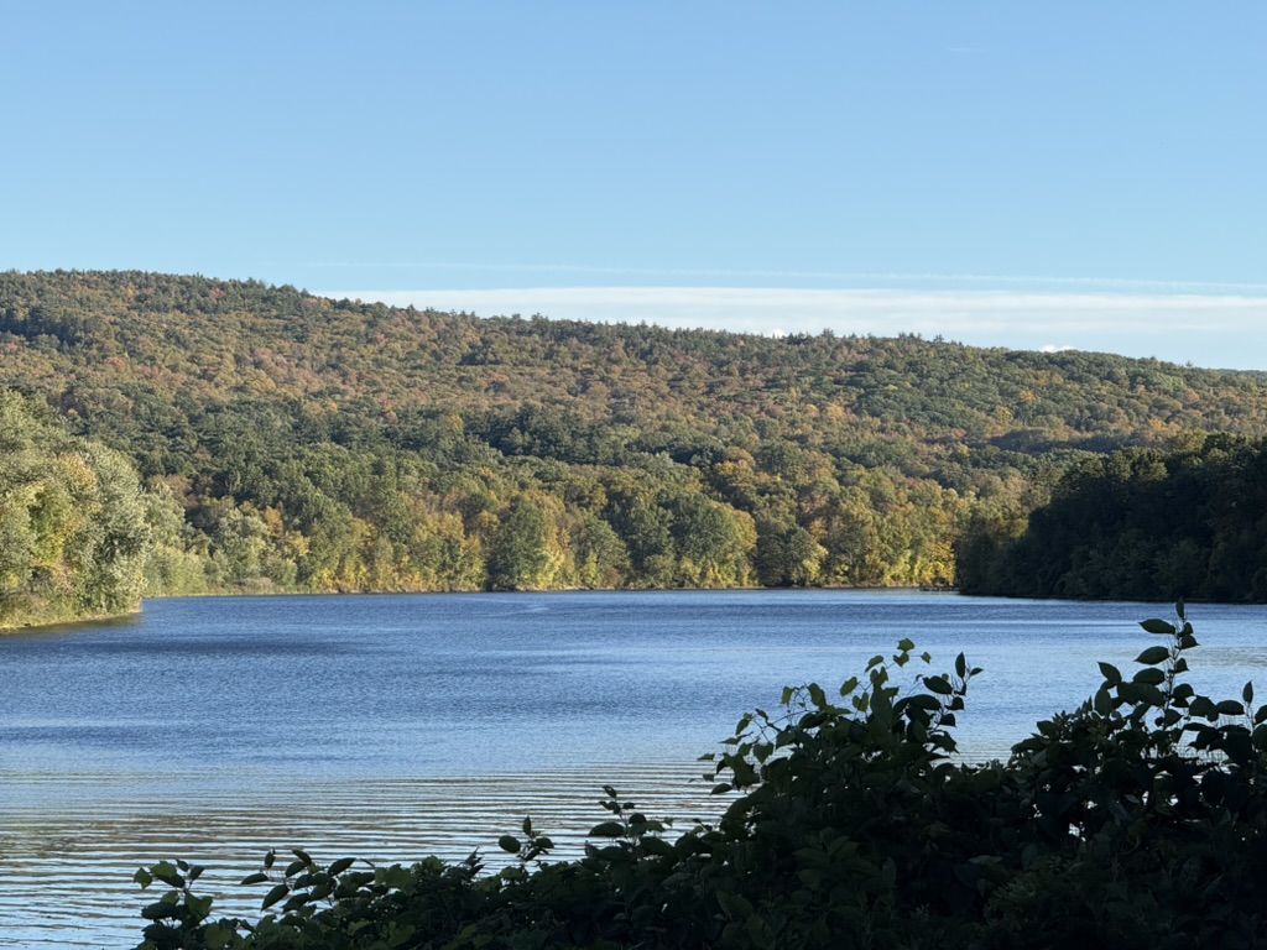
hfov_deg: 16.4
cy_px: 475
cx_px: 634
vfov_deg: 12.3
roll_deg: +0.7
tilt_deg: +1.0
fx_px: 4392
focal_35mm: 120
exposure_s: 1/951
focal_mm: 15.66
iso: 50
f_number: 2.8
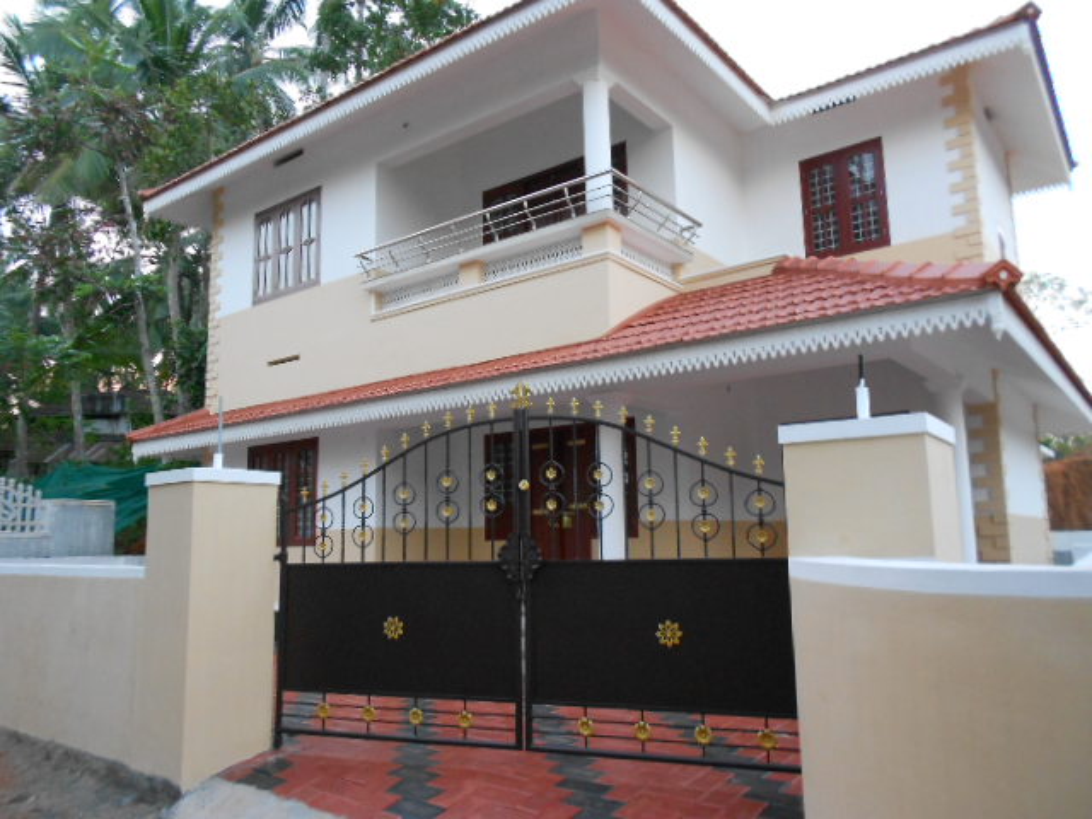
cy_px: 410
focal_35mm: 26
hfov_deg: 67.3
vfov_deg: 53.1
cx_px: 546
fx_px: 820
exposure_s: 1/30
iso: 320
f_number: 3.2
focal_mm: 4.6
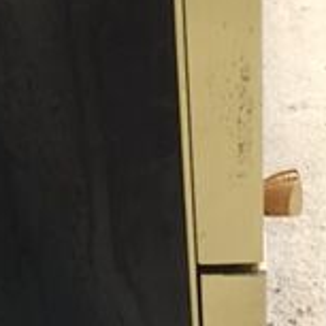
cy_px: 260
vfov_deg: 16.2
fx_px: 1140
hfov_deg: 16.0
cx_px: 4
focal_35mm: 107
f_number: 2.2
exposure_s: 1/8
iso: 160
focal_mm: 4.15
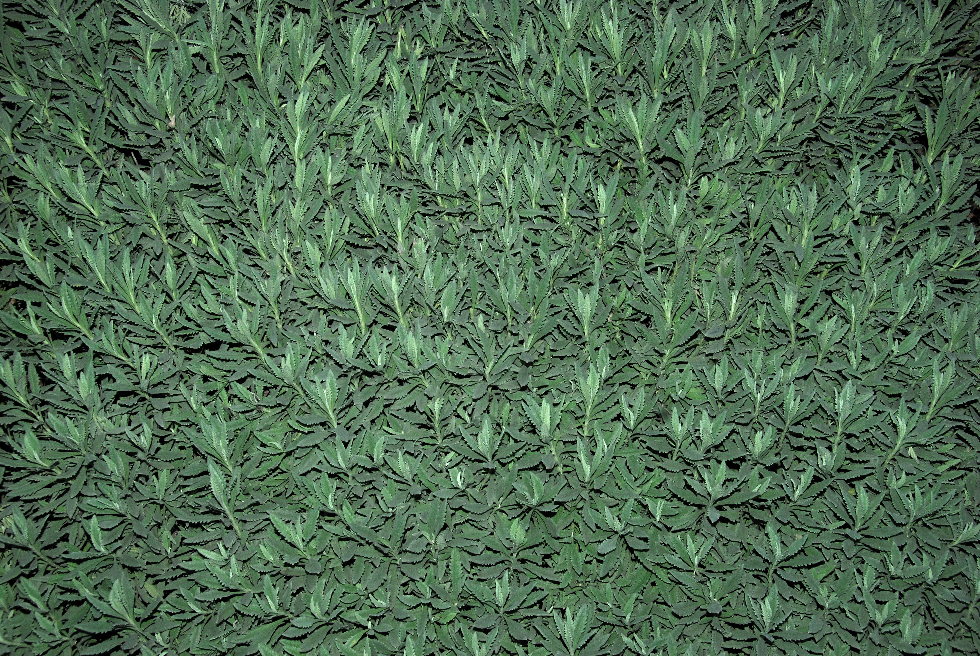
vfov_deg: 22.7
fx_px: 1635
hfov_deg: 33.4
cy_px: 328
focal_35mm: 60
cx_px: 490
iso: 160
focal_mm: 40
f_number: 10
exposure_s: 1/100
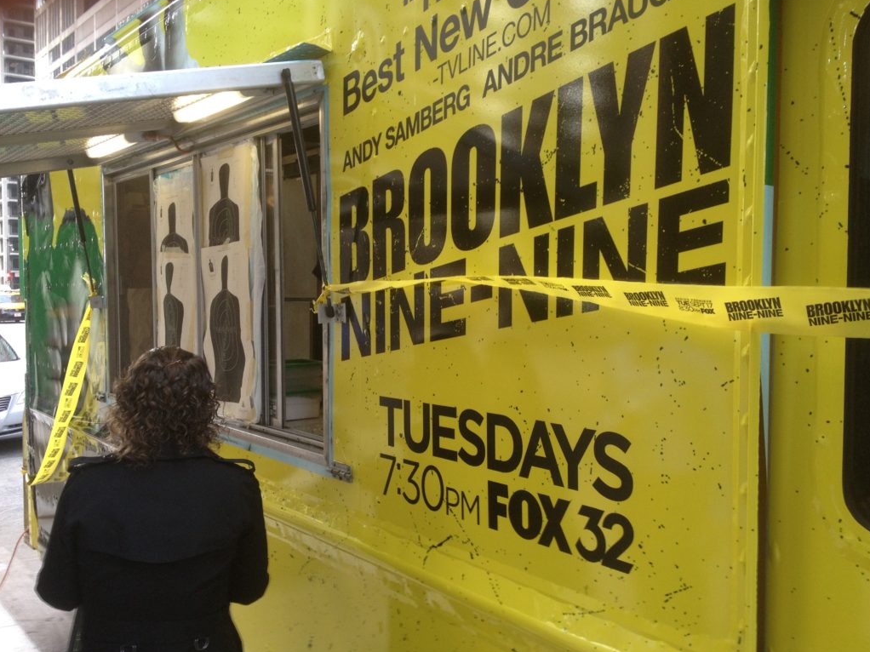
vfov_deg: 38.6
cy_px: 339
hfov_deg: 50.1
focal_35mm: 37
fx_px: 930
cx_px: 457
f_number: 2.4
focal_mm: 4.28
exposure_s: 1/60
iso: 64
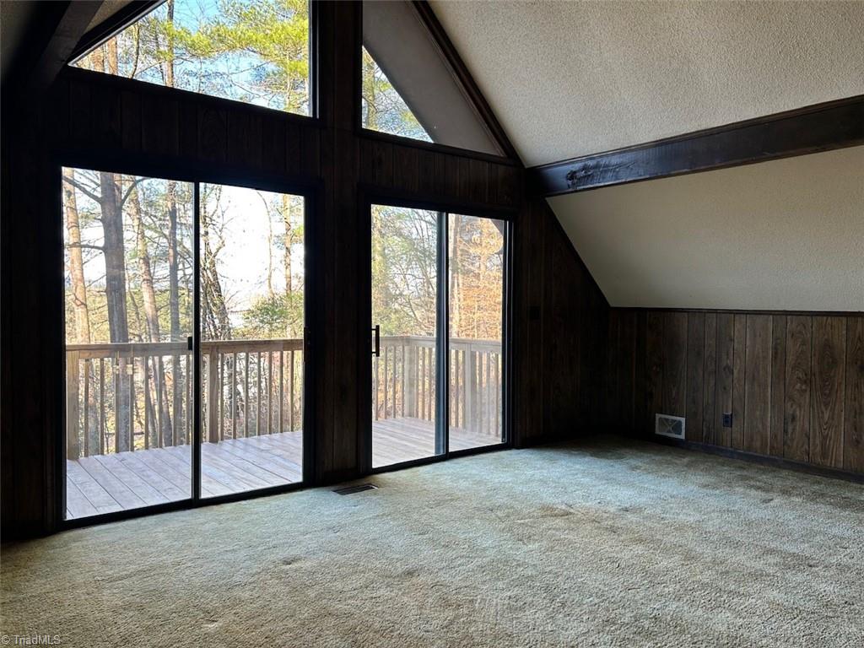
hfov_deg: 67.3
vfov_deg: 53.1
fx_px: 649
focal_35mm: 26
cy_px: 324
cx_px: 432
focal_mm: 5.7
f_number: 1.5
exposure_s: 1/121
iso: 40
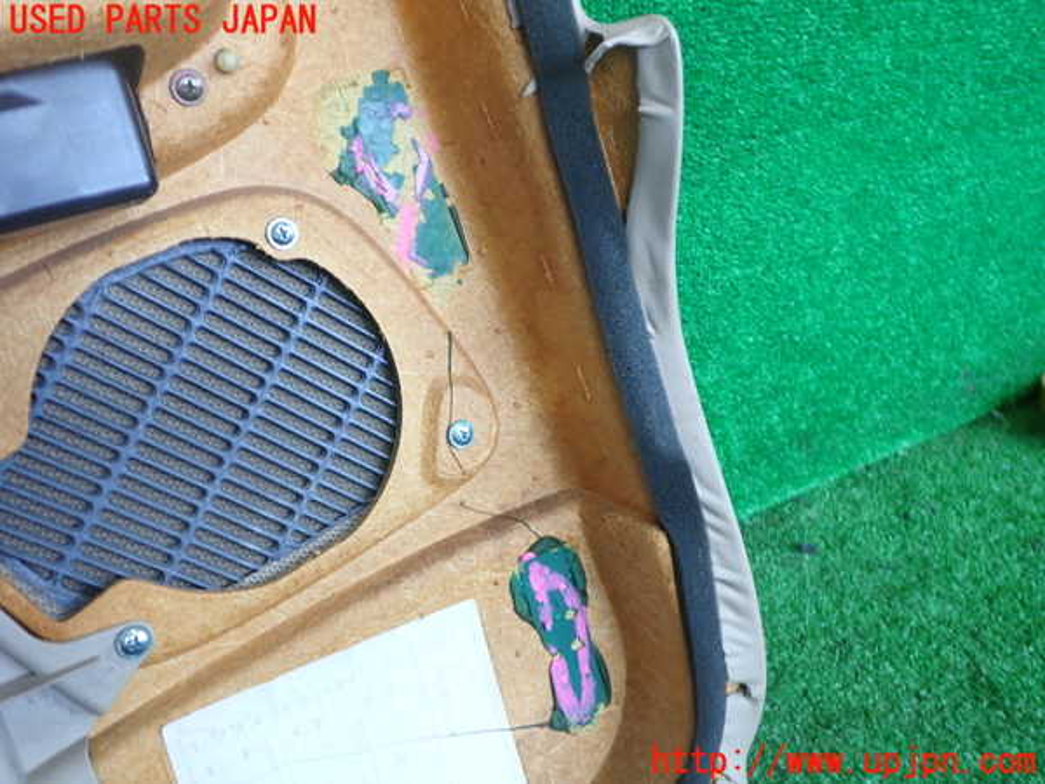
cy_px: 392
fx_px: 906
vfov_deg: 46.8
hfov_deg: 60.0
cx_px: 522
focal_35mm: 30
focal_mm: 5.4
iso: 200
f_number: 2.3
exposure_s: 1/80
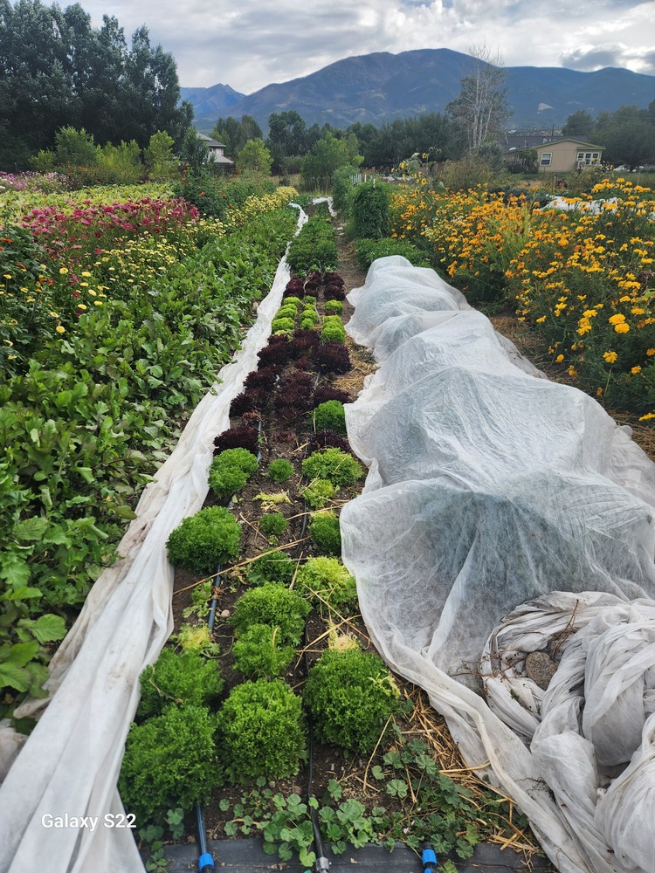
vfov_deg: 73.9
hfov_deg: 58.9
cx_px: 328
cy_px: 436
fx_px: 580
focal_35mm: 23
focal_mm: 5.4
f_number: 1.8
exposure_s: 1/1076
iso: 20
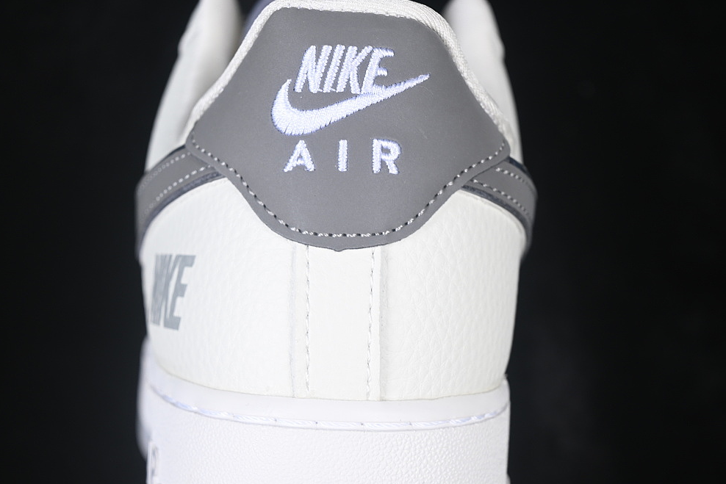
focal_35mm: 82
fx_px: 1654
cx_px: 331
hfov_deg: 24.8
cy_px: 262
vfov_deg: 16.7
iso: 160
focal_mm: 50
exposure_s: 1/80
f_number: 7.1
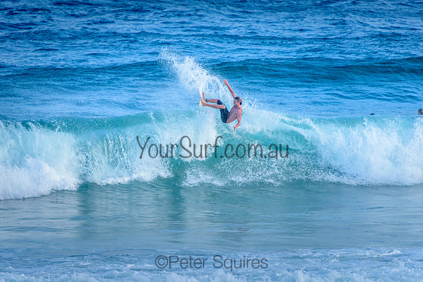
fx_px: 5766
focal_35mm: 491
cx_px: 164
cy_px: 134
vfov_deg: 2.8
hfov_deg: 4.2
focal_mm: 400
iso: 450
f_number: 5.6
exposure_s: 1/1250
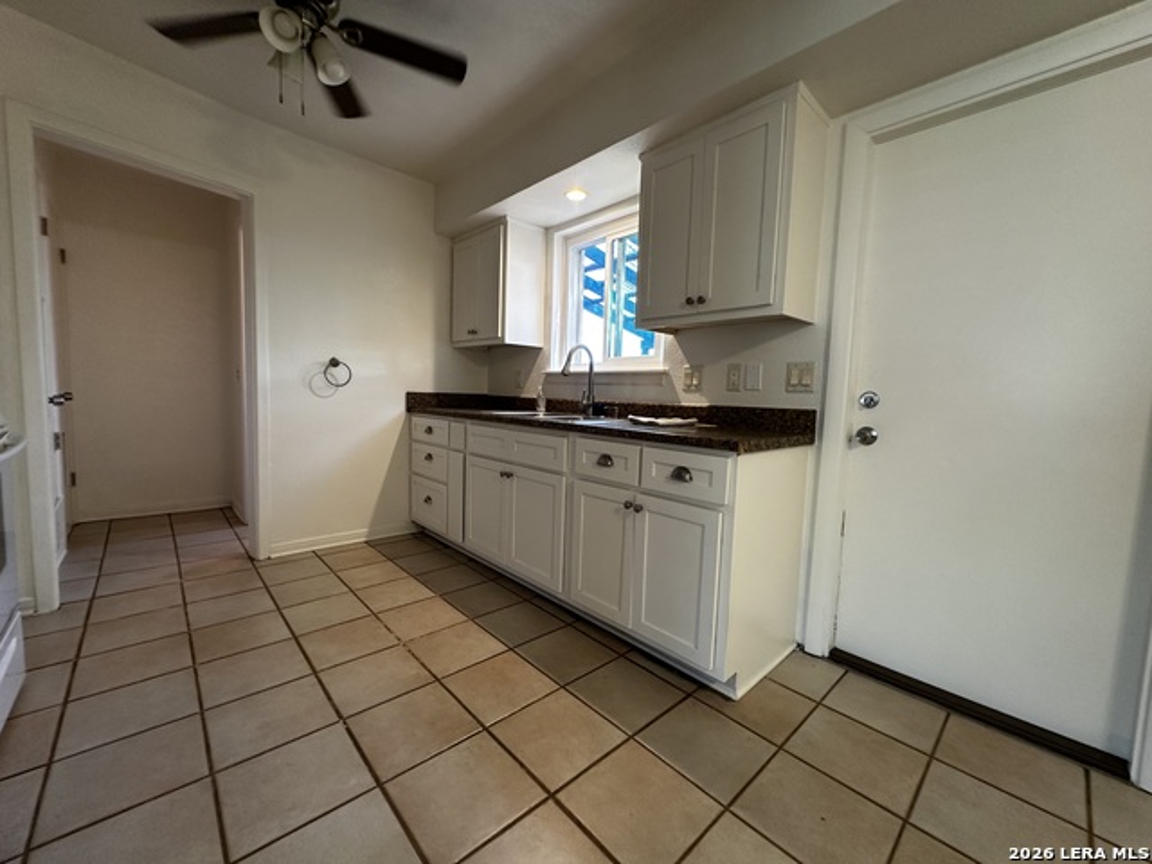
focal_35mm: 14
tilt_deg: -4.2
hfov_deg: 102.1
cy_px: 432
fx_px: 466
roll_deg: -2.8
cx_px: 576
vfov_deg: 85.7
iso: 160
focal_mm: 2.22
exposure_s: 1/60
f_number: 2.2
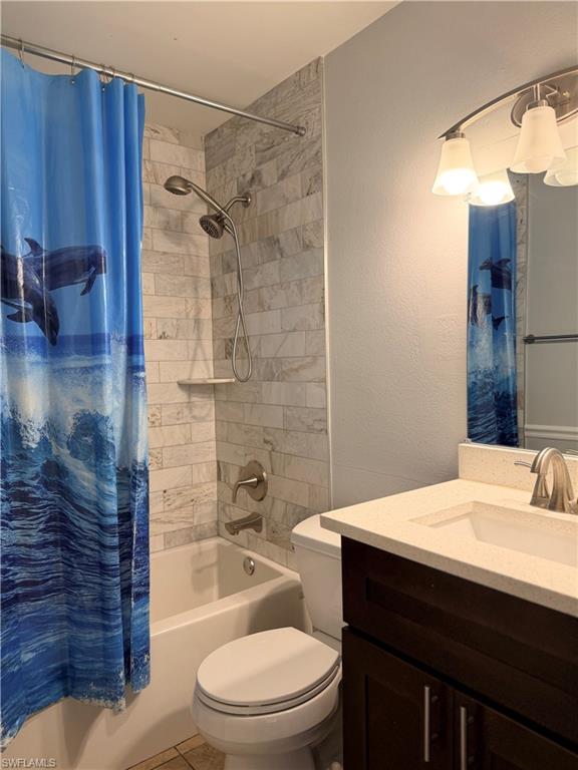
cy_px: 385
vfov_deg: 71.6
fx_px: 534
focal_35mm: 24
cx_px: 289
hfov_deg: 56.8
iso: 100
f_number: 1.78
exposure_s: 1/132
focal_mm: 6.76
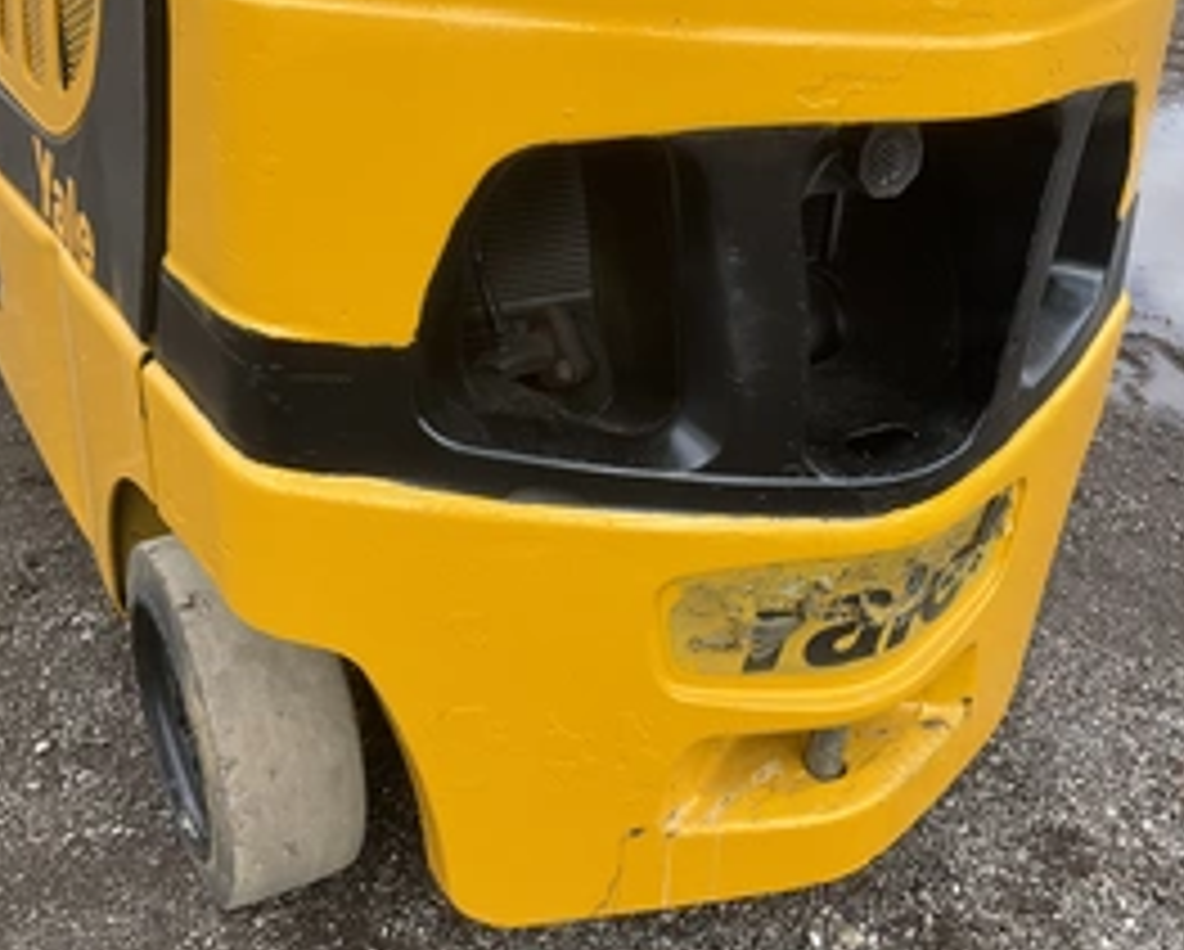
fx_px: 1508
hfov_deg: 42.5
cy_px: 423
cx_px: 743
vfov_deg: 34.9
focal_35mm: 43
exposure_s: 1/469
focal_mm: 3
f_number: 1.8
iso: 25
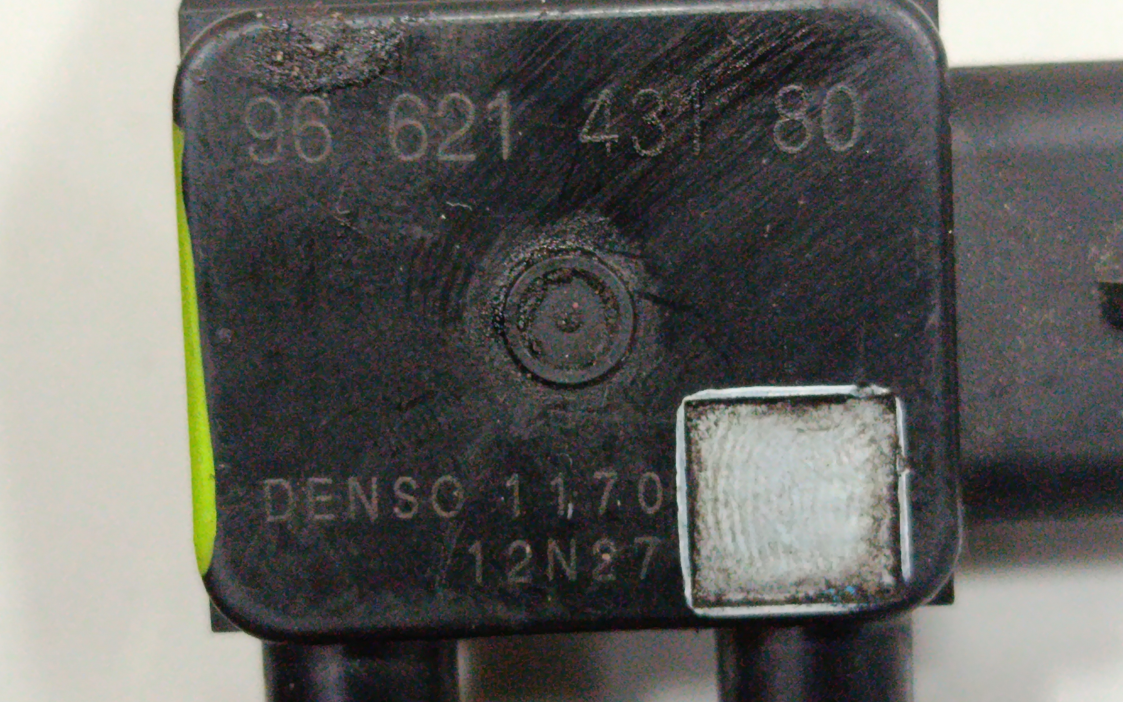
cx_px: 563
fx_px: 2510
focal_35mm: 82
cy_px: 301
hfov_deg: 25.2
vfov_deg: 15.9
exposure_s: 1/33.3
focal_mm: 5.24
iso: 969
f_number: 1.7
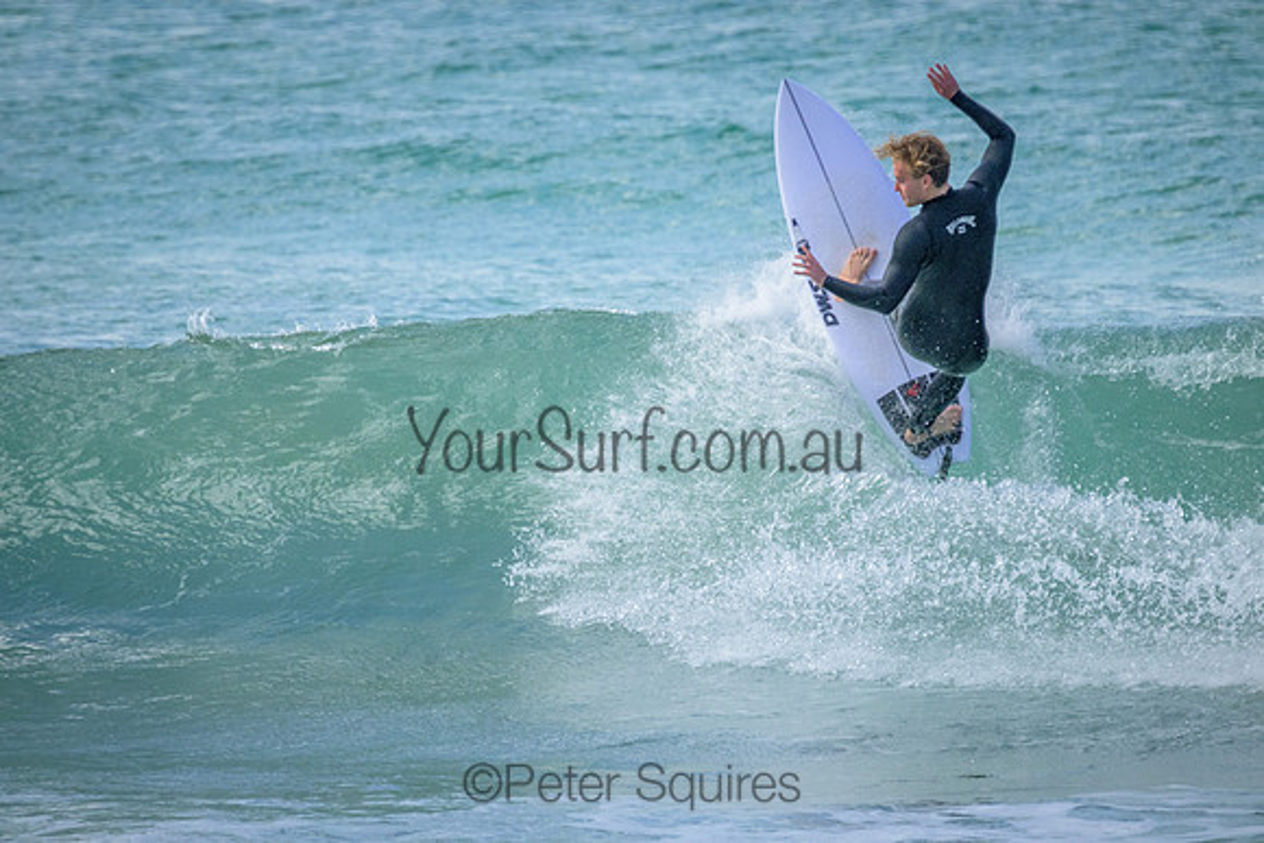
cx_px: 632
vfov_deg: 1.7
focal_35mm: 800
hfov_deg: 2.6
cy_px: 422
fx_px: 28094
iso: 4000
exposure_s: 1/1250
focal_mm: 800
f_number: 11
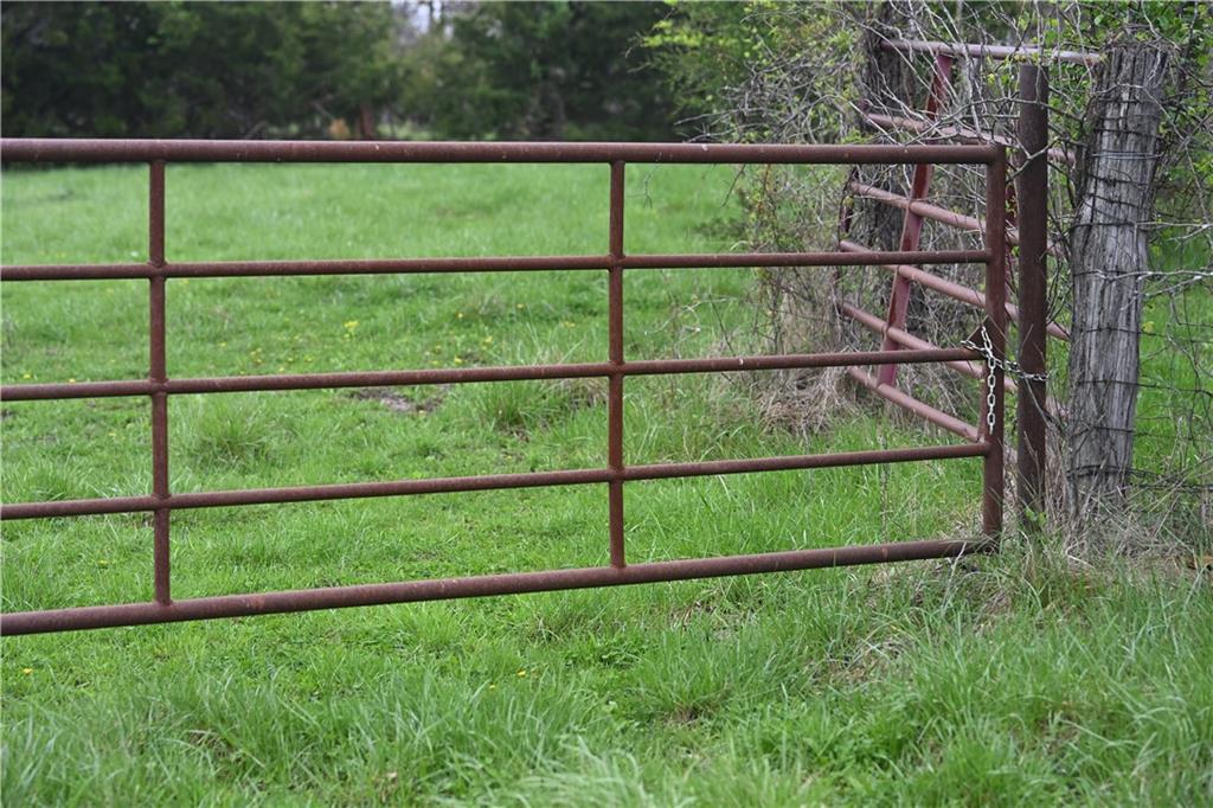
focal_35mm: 84
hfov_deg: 24.2
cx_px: 606
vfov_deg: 16.3
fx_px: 2829
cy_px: 404
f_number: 4
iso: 360
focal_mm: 84
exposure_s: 1/250
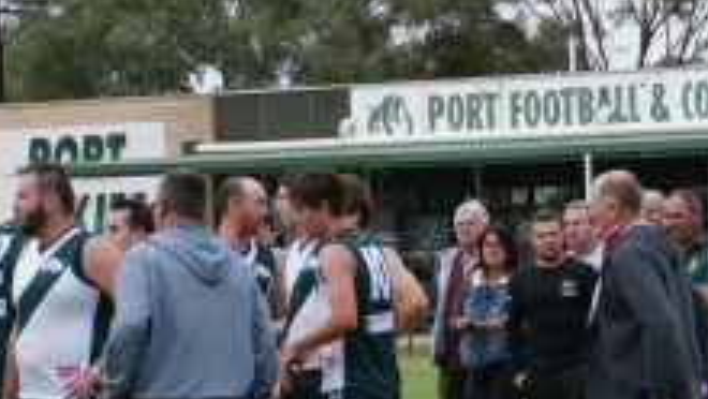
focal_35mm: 300
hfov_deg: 7.2
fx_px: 5635
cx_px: 628
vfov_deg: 4.1
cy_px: 405
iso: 200
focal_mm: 70
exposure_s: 1/250
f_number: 4
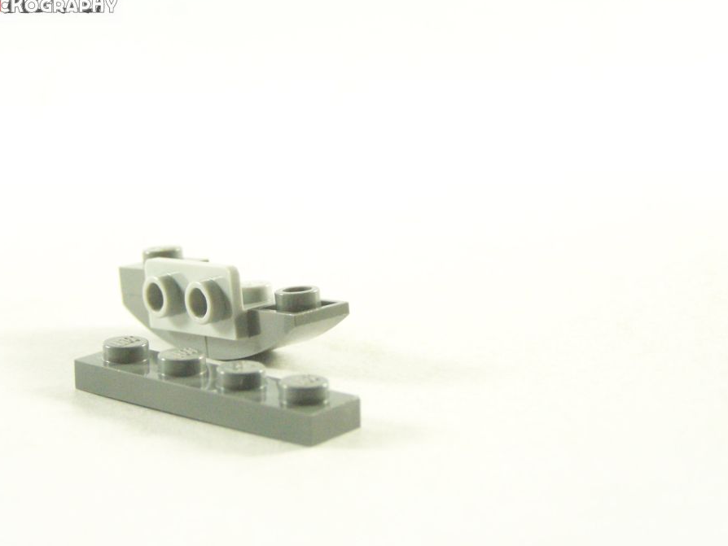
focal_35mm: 79
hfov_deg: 24.7
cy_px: 275
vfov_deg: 18.7
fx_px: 1662
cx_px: 369
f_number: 3.2
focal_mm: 11.5
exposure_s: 1/60
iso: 400
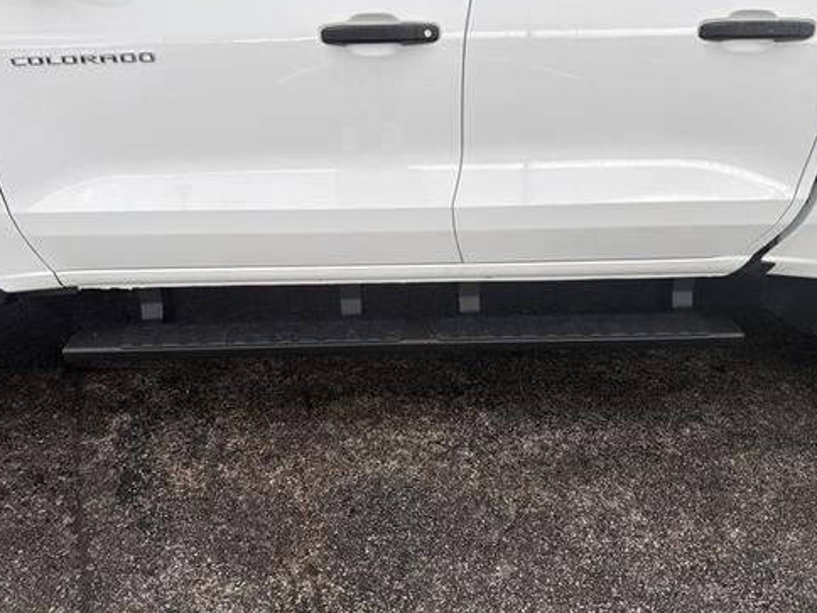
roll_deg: +0.6
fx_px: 590
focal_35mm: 25
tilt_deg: -25.0
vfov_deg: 54.9
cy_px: 301
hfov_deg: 69.4
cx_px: 402
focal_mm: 6.76
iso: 64
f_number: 1.78
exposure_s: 1/192
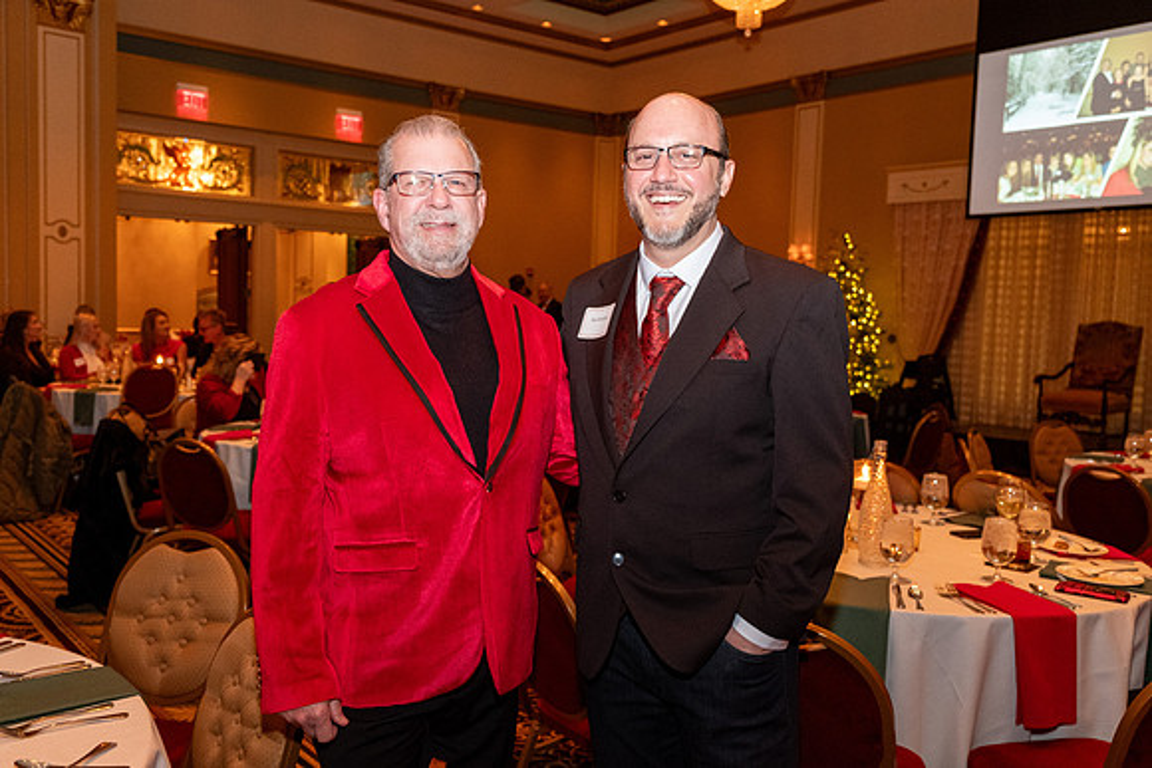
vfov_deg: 45.0
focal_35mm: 29
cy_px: 384
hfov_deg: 63.6
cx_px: 576
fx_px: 928
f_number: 2.8
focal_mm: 19.6
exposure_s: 1/125
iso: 2500
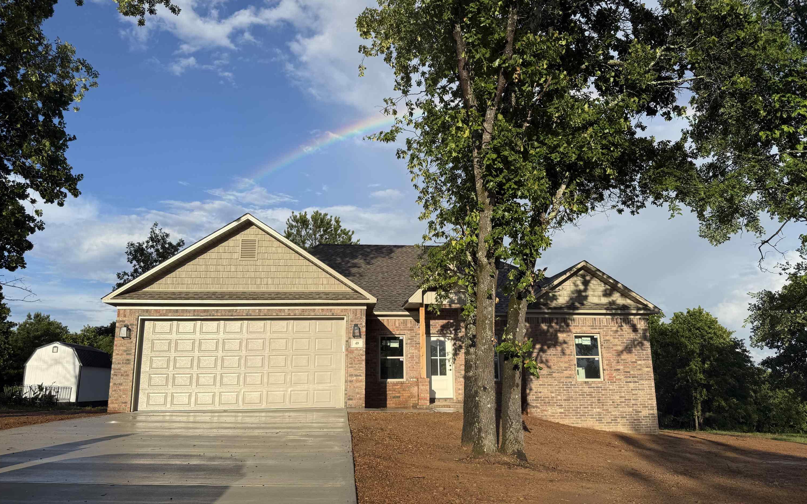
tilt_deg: +13.5
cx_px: 401
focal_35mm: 26
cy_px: 242
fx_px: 572
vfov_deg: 47.6
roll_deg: -0.4
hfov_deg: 70.4
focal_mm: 6.76
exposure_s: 1/4673
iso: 80
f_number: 1.78
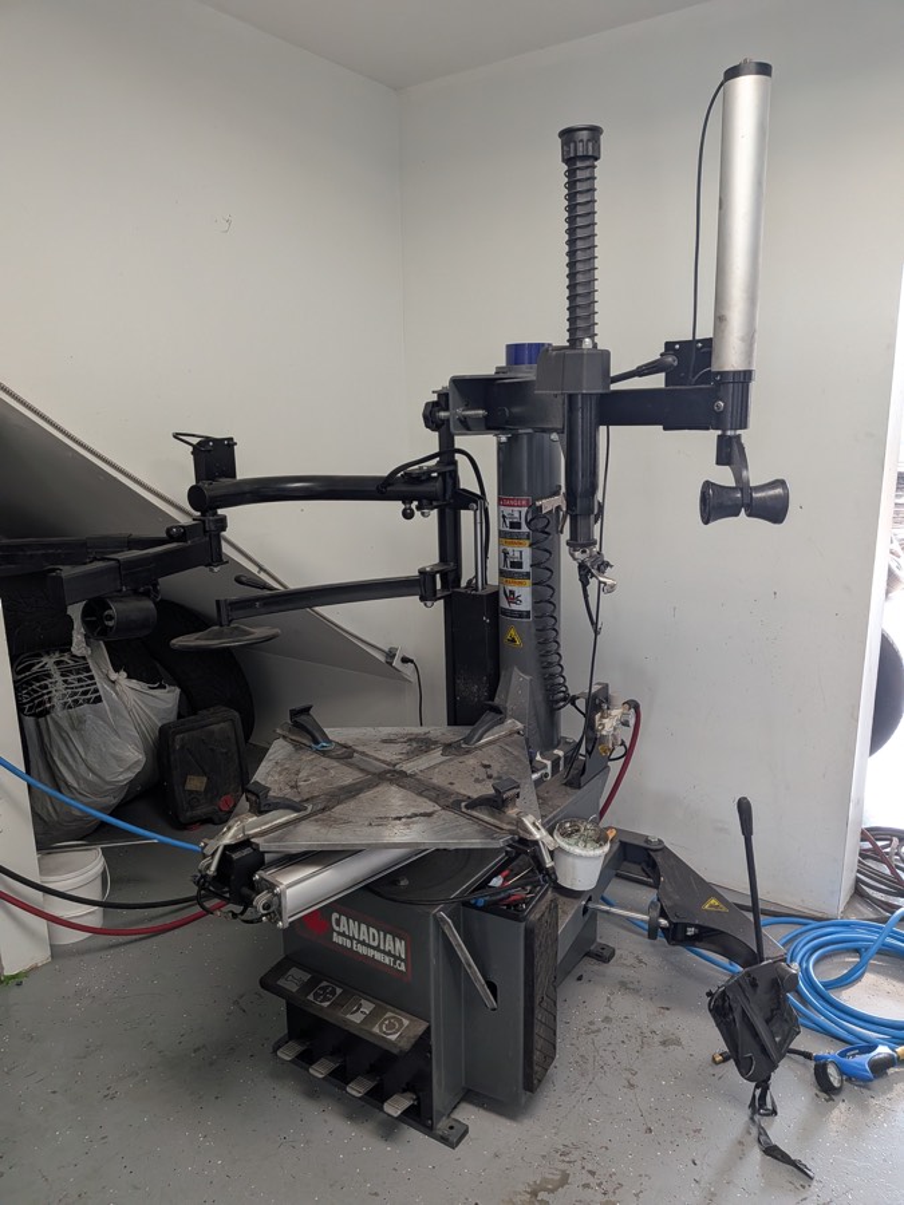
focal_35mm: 24
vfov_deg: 71.6
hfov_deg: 56.8
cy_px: 602
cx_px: 452
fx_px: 836
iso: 187
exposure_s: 1/111
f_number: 1.7
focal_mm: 4.53
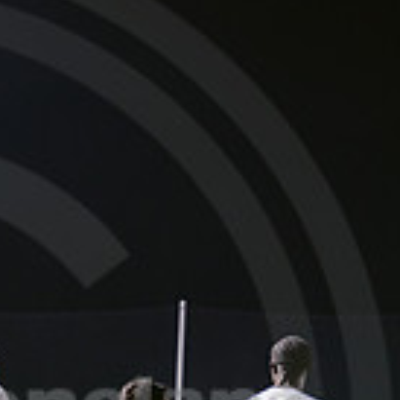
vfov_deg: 6.9
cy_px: 436
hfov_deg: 6.9
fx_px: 3294
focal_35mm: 252
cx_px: -126
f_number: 3.5
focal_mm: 70
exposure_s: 1/125
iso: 2500
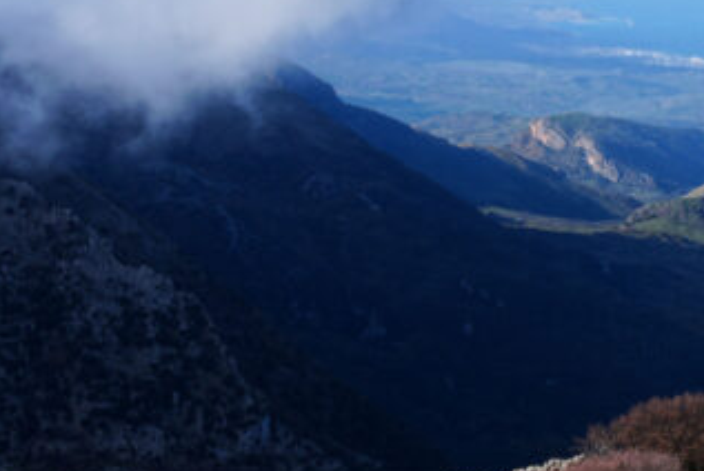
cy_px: 159
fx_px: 1989
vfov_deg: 13.5
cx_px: 919
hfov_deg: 18.6
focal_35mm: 102
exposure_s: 1/1250
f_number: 5
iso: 100
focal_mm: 21
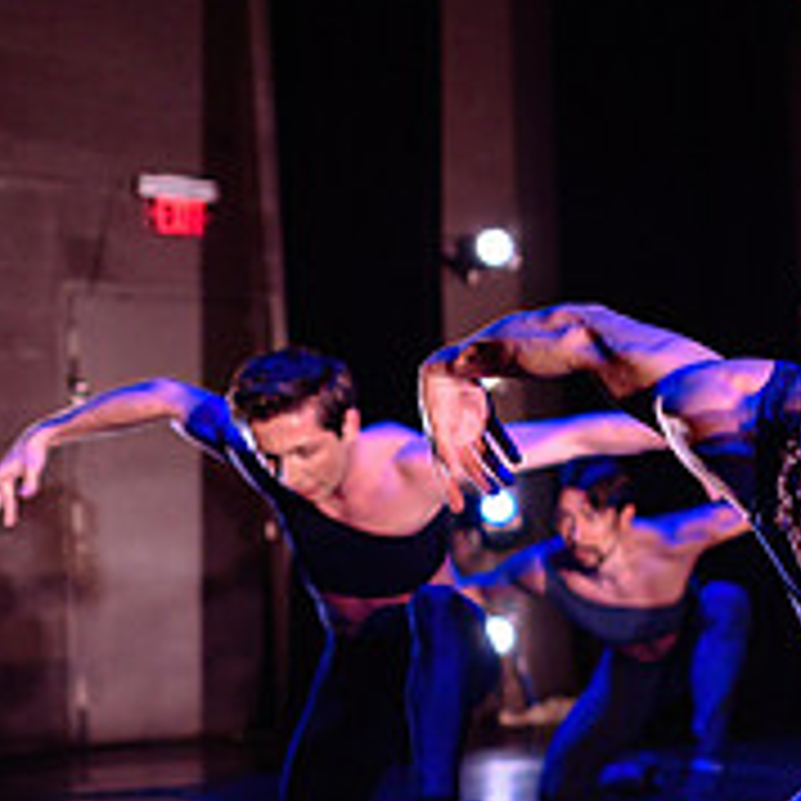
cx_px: 1088
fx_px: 1990
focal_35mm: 76
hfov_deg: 20.5
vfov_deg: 22.6
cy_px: 589
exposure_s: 1/320
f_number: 1.4
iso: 1000
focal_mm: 24
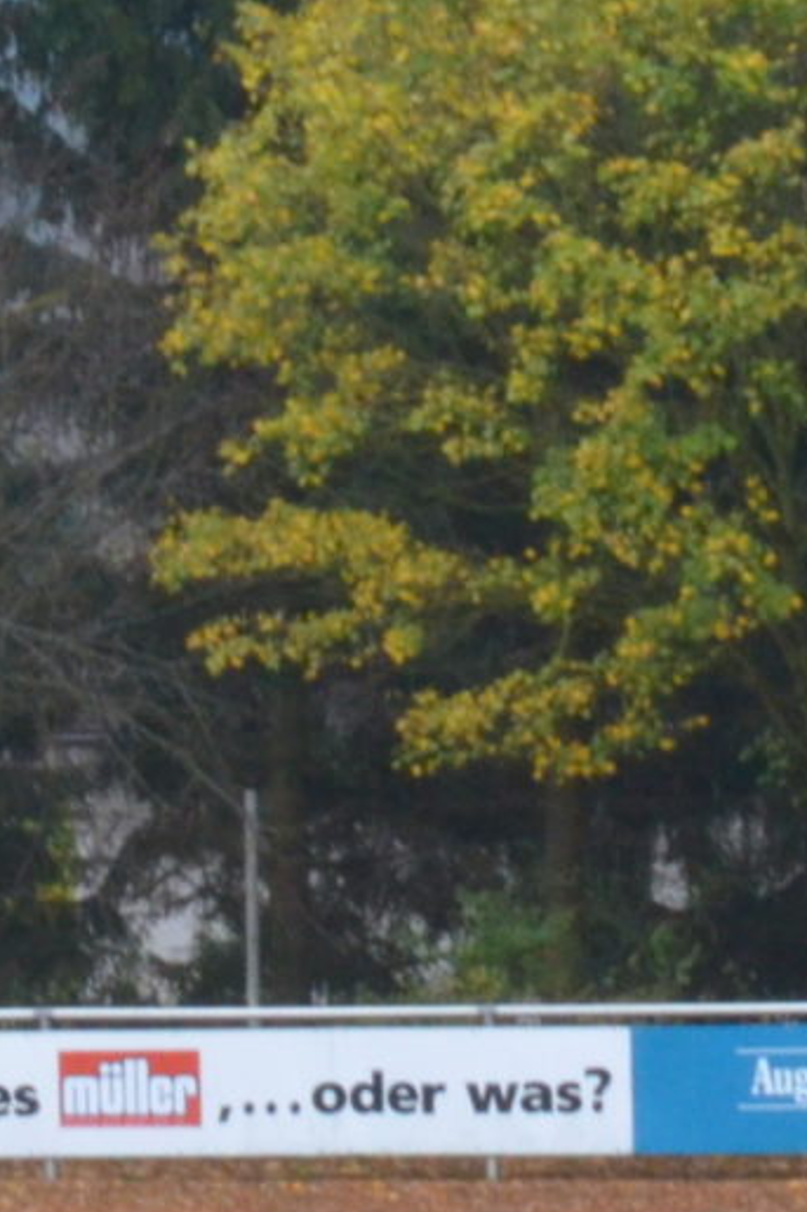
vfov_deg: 3.9
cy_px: 1692
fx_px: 17529
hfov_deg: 2.6
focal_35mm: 521
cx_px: -682
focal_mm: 70
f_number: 22
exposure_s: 1/100
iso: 1600
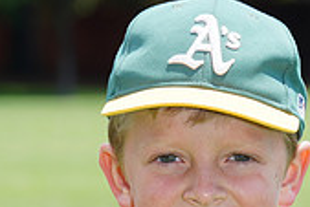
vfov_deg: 2.2
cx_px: 216
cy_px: 310
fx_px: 5490
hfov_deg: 3.2
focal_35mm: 637
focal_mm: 186
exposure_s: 1/200
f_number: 10
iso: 200
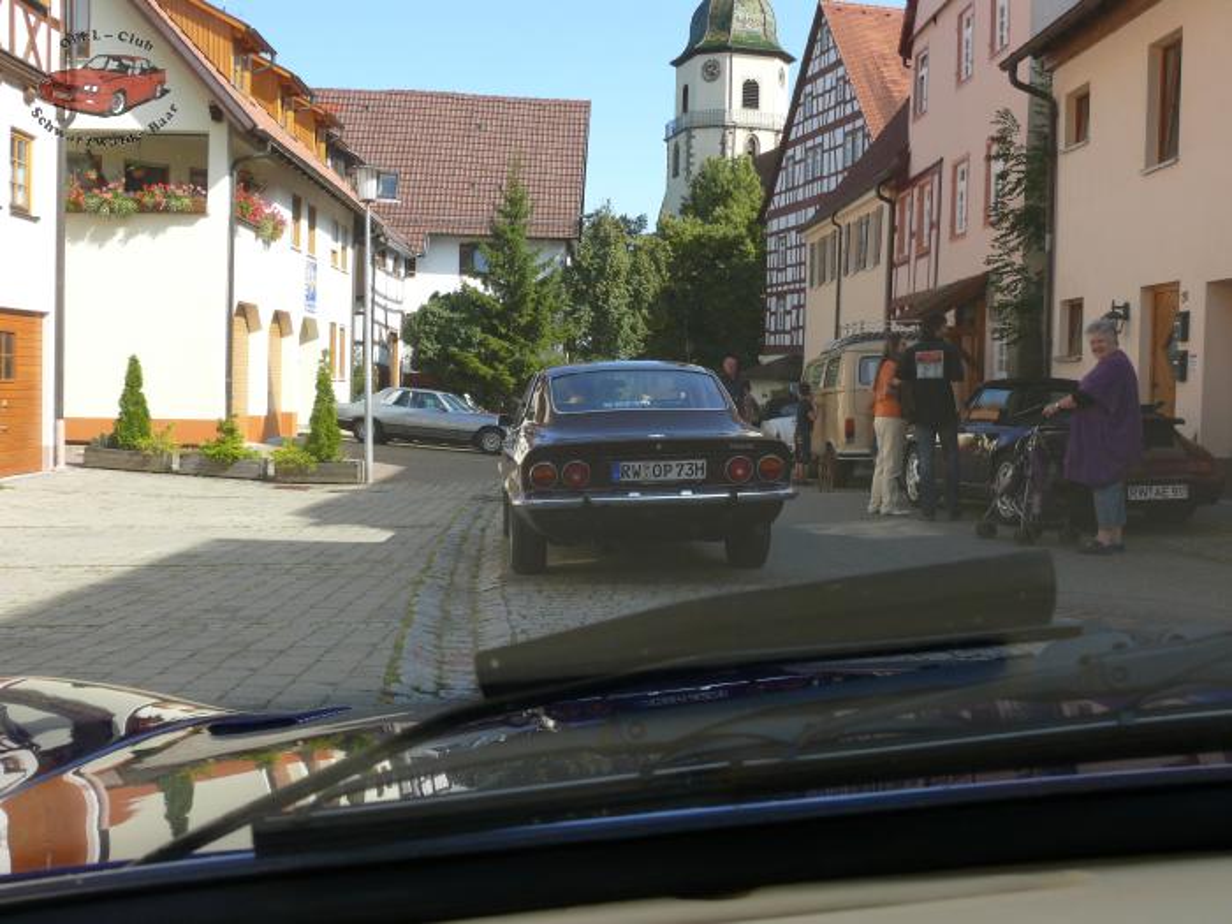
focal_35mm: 37
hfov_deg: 50.1
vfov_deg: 38.7
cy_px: 462
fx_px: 1317
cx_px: 616
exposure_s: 1/200
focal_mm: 7.8
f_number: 5
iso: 100
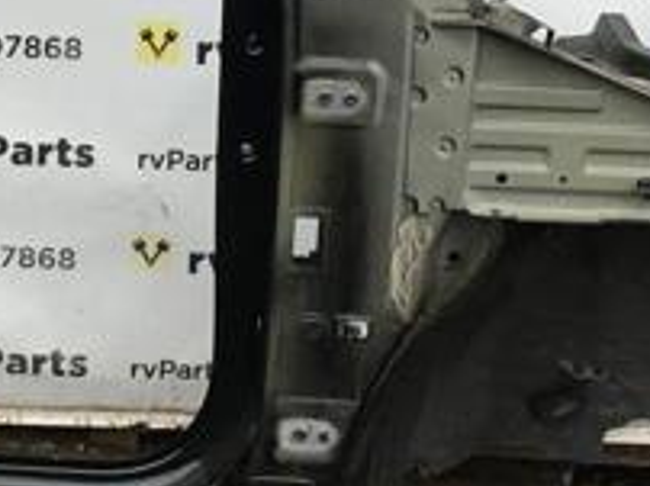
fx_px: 1725
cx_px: 109
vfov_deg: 15.9
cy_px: 77
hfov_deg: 21.0
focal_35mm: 92
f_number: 2.2
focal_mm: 4.15
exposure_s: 1/33
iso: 32
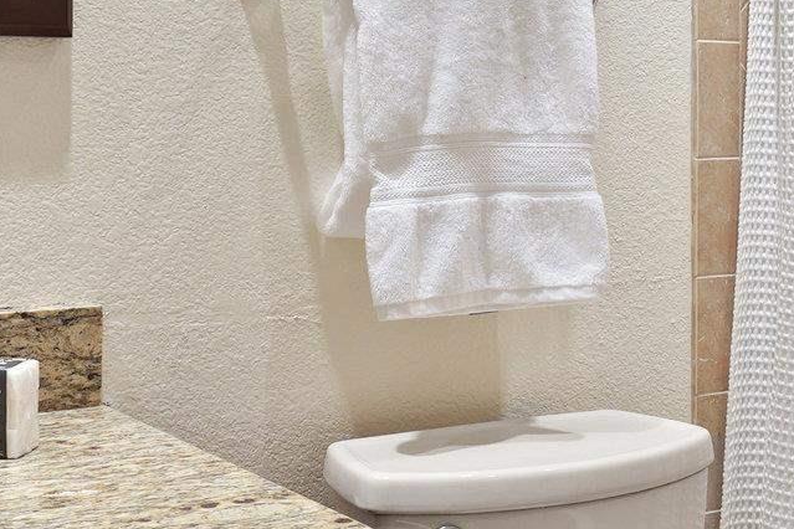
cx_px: 444
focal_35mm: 61
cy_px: 143
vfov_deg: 22.1
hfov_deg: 32.8
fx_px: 1345
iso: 100
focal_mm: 13
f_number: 8
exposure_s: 1.6
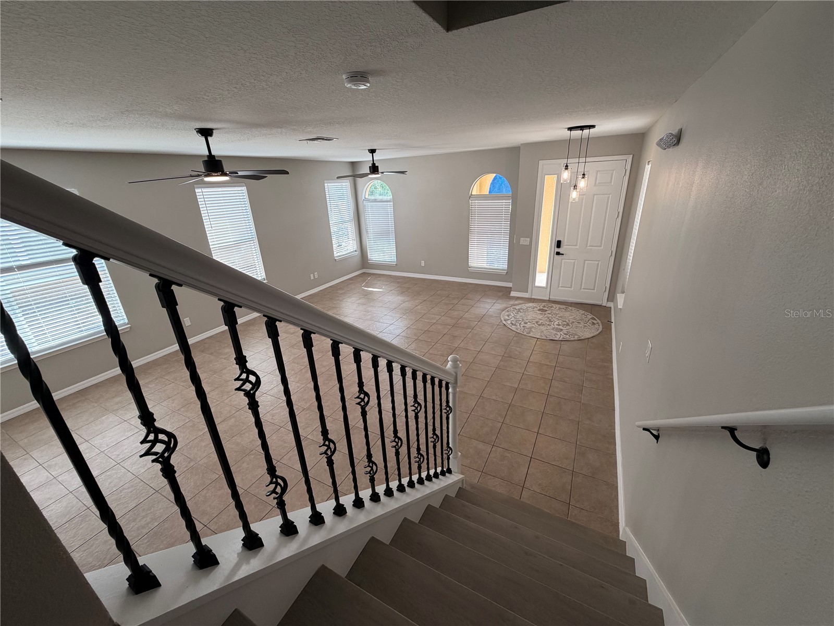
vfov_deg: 85.7
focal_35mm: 14
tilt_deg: -21.6
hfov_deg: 102.1
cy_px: 313
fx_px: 337
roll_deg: +3.1
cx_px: 417
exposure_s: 1/120
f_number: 2.2
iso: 125
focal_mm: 2.22
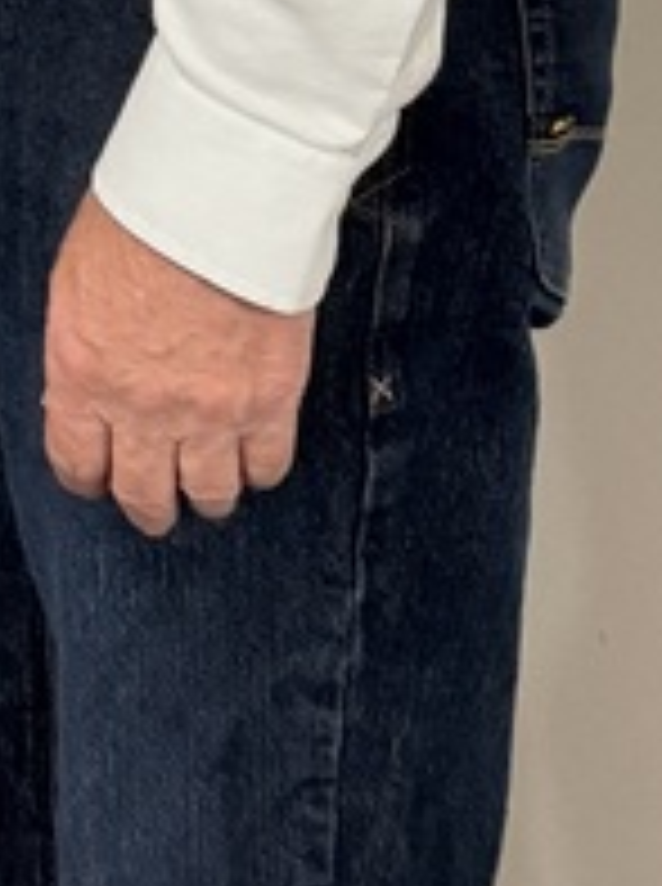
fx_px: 3198
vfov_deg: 12.9
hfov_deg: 10.0
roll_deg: +0.2
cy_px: -1097
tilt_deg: -4.4
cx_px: -1036
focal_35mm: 125
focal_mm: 6.76
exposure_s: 1/60
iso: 200
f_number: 1.78
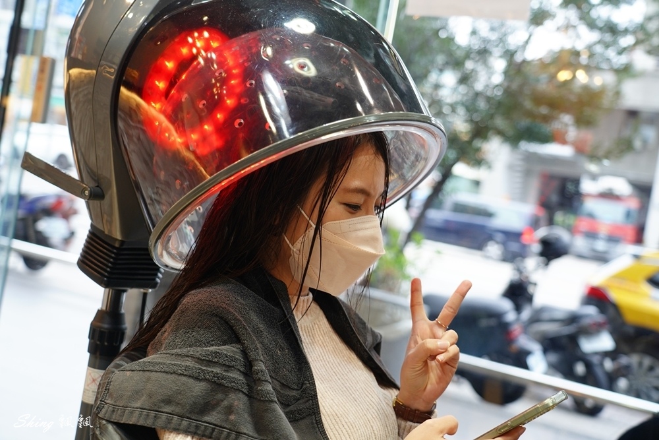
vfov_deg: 29.3
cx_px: 330
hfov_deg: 42.7
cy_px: 220
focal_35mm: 46
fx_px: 842
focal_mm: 46
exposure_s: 1/50
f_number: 4
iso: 800
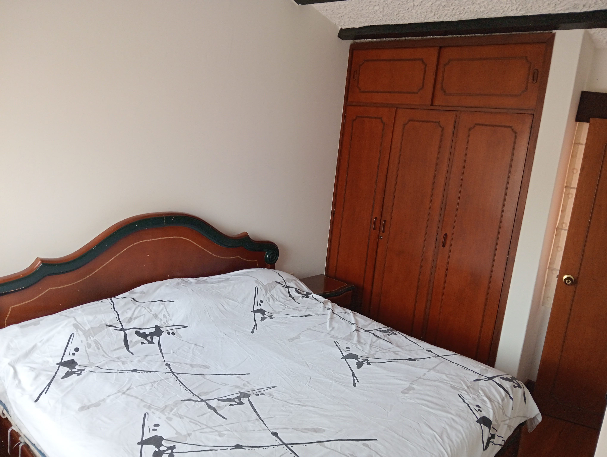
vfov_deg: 49.9
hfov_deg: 63.4
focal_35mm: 28
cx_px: 304
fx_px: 492
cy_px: 228
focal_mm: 3.98
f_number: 1.8
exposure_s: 1/33.3
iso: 158
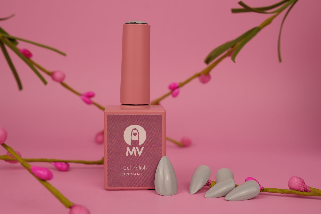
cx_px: 160
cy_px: 107
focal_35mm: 52
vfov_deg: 26.0
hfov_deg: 38.2
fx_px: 464
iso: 320
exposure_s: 1/250
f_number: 5.6
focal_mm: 35
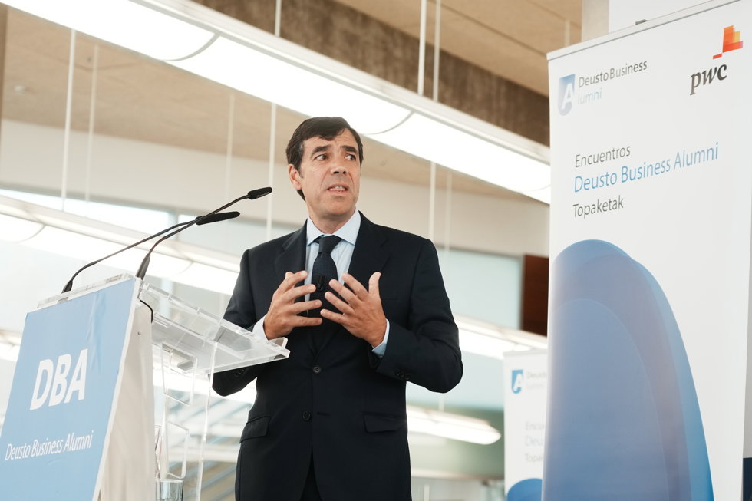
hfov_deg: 20.0
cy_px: 250
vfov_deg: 13.4
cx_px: 376
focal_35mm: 102
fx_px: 2130
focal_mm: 68
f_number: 4
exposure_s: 1/200
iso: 800
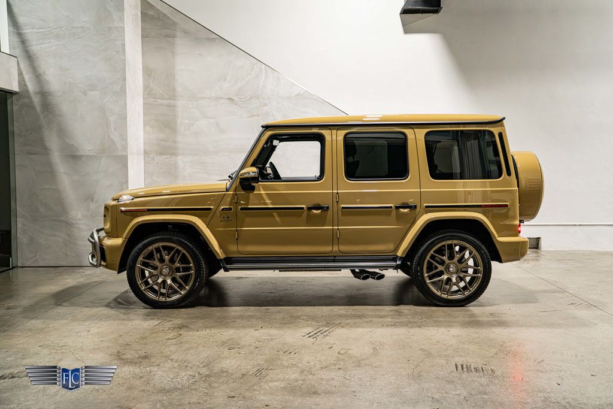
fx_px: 613
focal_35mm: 36
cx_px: 306
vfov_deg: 36.9
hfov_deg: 53.1
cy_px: 204
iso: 1600
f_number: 4
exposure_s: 1/100
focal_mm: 36
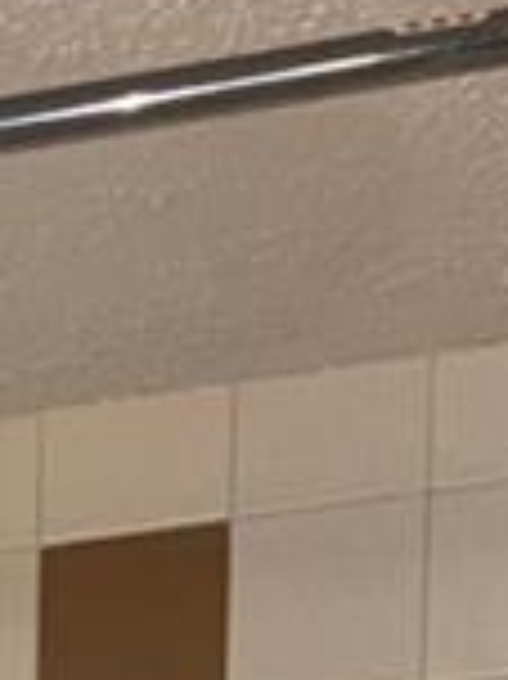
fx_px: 4056
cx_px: -1322
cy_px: 2639
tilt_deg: -8.4
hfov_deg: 6.2
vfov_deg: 7.3
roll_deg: +1.9
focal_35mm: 207
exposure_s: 1/24
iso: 50
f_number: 1.6
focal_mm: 5.96
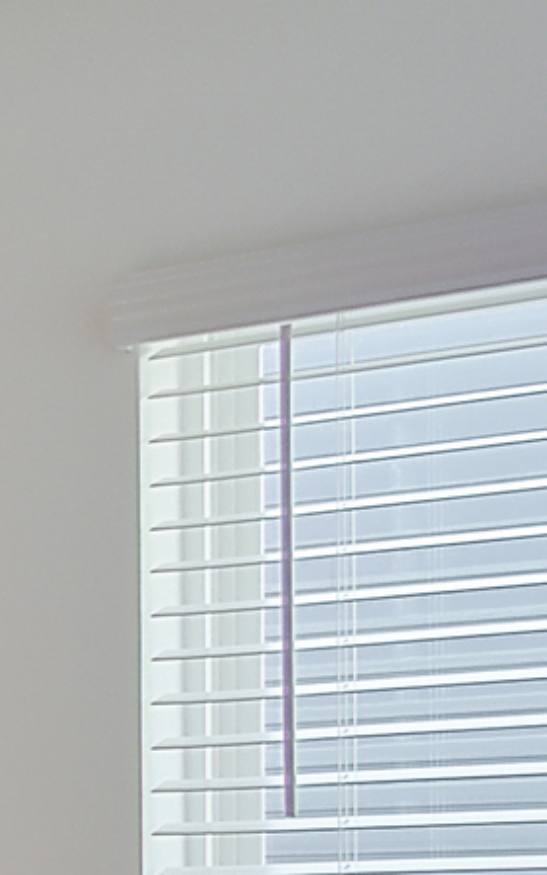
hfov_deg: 6.8
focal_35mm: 106
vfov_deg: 18.7
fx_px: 2527
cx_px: -2036
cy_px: 1004
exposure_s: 1/2.5
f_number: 9
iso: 100
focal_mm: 10
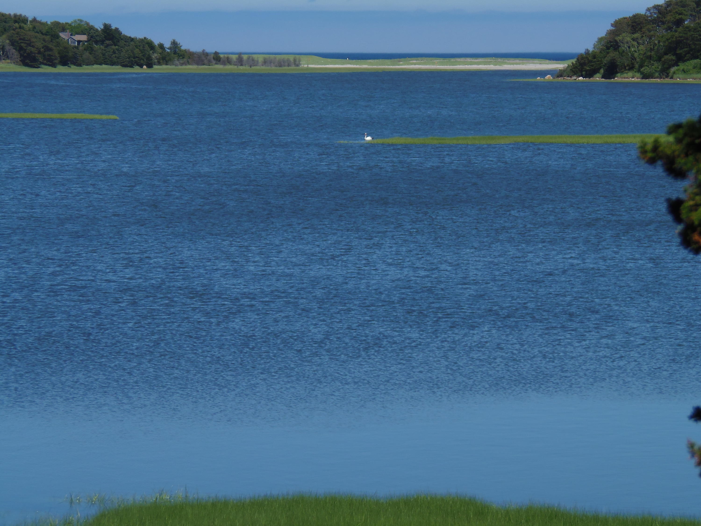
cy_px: 263
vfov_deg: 8.1
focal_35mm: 184
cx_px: 350
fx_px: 3726
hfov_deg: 10.7
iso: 64
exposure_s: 1/640
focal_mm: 34
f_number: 4.9
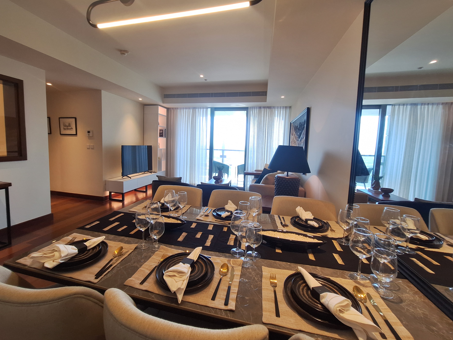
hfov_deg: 101.9
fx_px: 183
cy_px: 162
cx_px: 210
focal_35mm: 14
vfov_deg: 85.6
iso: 50
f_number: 2.2
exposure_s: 1/100
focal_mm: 1.74
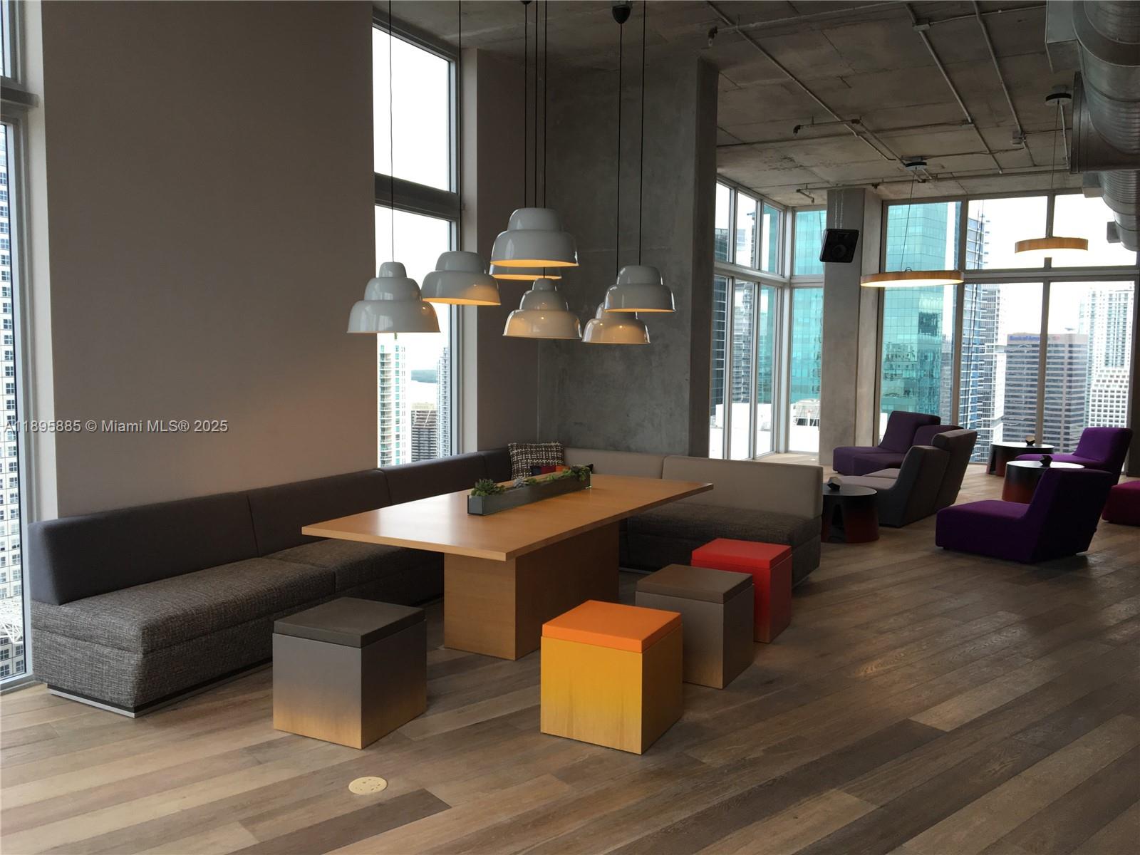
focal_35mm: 29
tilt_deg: -4.1
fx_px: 955
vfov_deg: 48.2
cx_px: 570
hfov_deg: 61.7
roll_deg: -0.4
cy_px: 428
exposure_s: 1/120
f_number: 2.2
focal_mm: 4.15
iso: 40
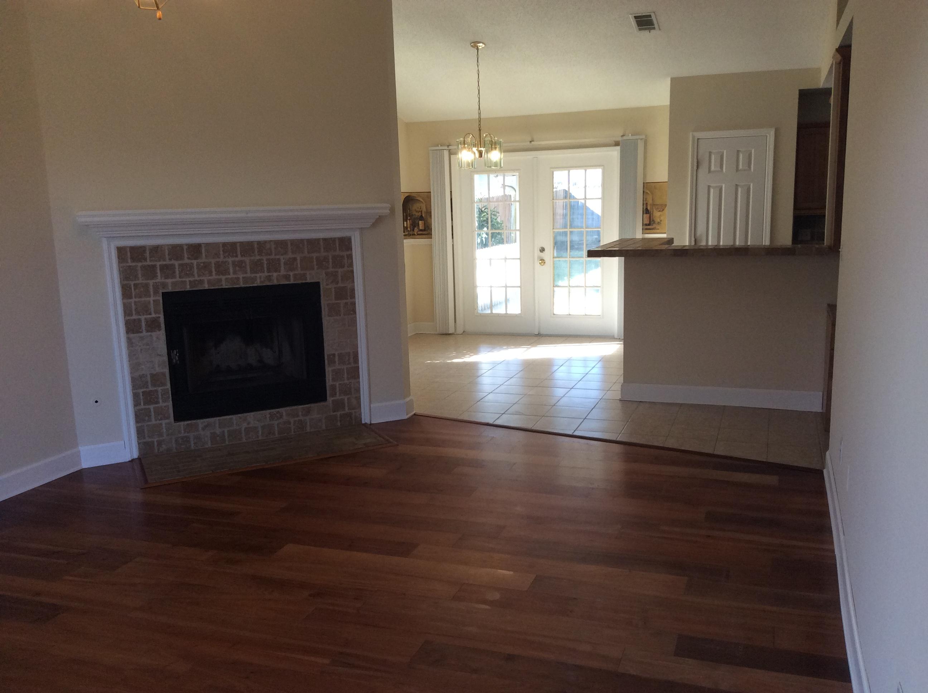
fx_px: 857
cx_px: 464
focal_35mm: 32
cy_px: 346
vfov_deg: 44.1
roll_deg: +2.2
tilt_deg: -10.5
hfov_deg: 56.9
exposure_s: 1/120
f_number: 2.4
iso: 64
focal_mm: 3.3
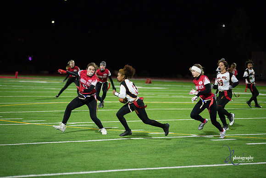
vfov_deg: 8.9
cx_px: 133
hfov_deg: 13.2
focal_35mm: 155
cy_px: 89
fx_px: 1145
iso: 12800
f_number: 2.8
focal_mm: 155
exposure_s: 1/2500
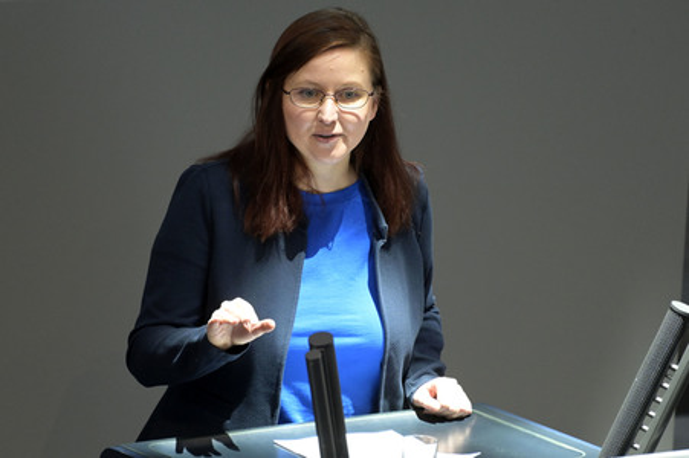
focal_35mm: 500
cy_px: 229
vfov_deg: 2.7
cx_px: 344
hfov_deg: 4.1
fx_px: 9562
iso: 8000
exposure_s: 1/500
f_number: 5.6
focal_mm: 500
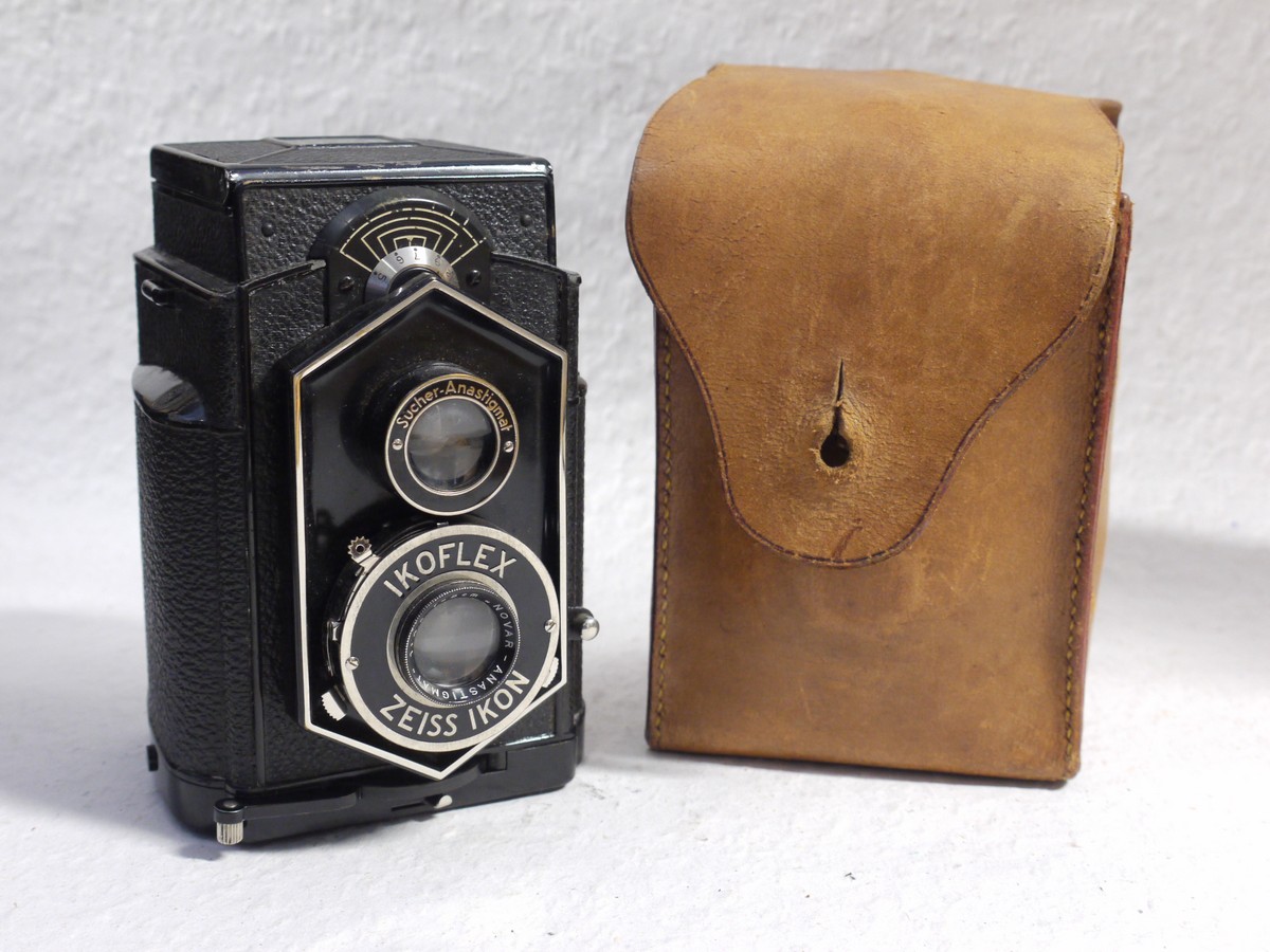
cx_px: 635
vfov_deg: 30.3
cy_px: 476
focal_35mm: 48
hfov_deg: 39.7
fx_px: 1761
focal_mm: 24
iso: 800
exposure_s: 1/8
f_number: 6.3
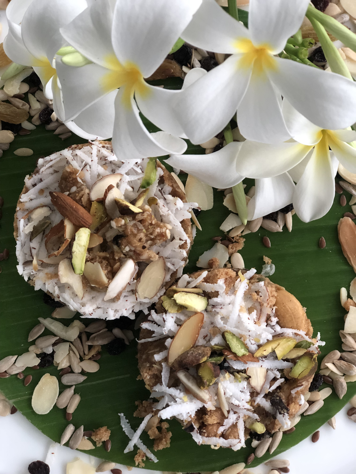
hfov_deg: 25.7
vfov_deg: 33.8
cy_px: 237
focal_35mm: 57
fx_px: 782
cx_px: 178
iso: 200
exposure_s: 1/30
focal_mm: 6.6
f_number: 2.8
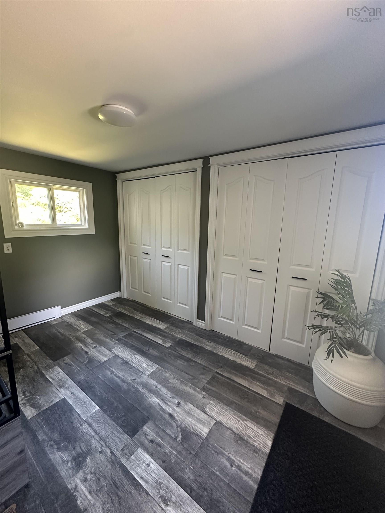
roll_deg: -2.0
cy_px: 256
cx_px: 192
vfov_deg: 102.1
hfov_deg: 85.7
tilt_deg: -10.3
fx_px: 208
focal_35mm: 14
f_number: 2.2
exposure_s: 1/60
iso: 400
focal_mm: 2.22
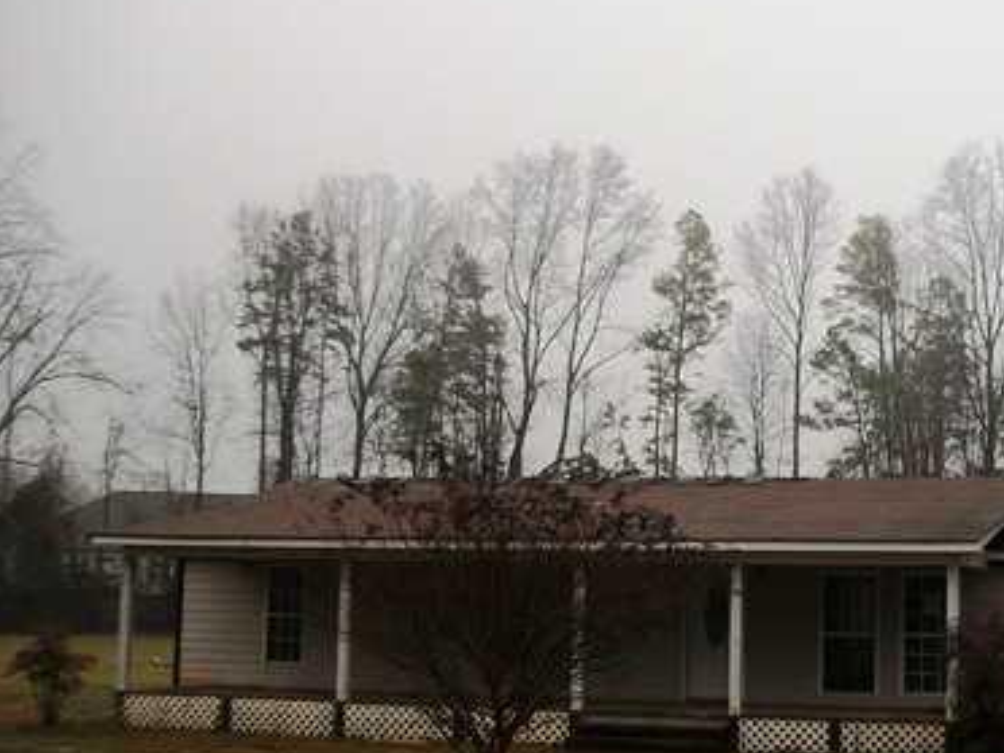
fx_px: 1595
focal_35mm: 55
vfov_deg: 26.5
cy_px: 437
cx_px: 858
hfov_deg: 33.5
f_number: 2.9
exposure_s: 1/80
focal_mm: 5.7
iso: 80
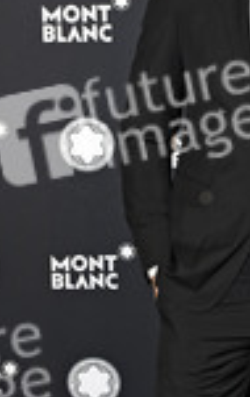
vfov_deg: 19.7
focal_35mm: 105
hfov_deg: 12.5
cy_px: 255
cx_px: 203
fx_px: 1139
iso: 500
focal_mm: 26
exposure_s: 1/160
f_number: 6.3
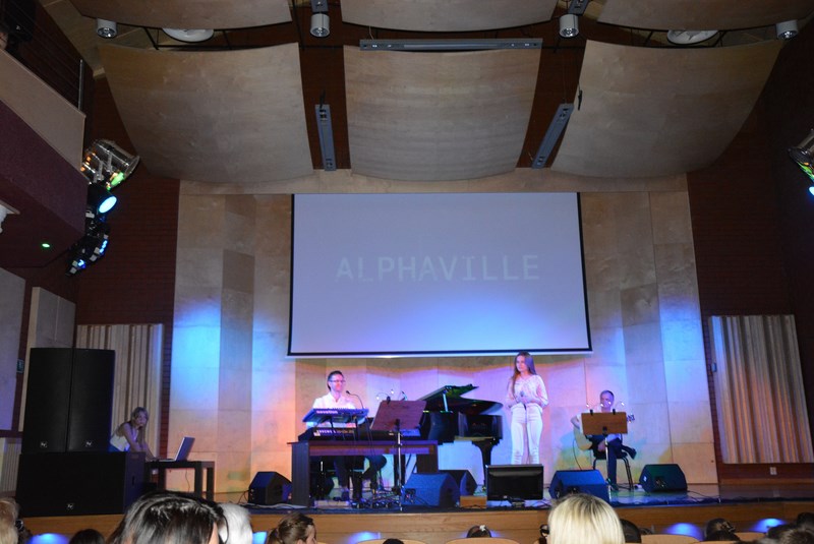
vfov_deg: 36.9
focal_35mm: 36
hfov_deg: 53.1
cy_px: 272
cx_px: 407
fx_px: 815
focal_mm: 24
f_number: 3.8
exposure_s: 1/60
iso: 3200
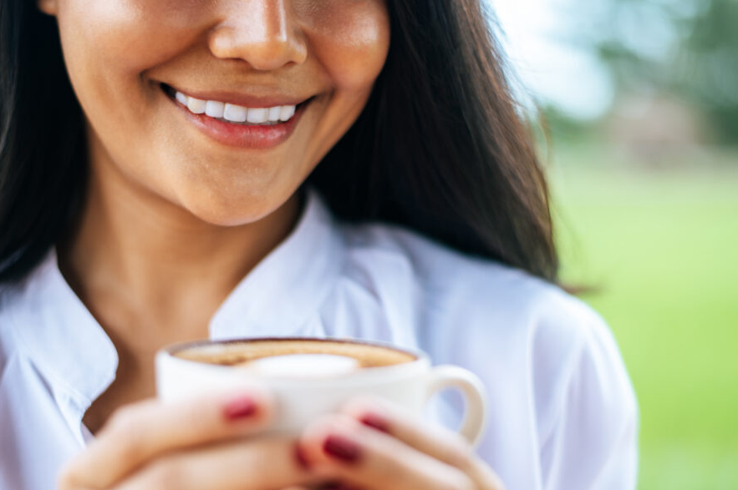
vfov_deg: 23.3
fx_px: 1188
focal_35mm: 58
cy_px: 258
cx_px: 372
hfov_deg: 34.5
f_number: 1.8
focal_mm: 50
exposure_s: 1/800
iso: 160
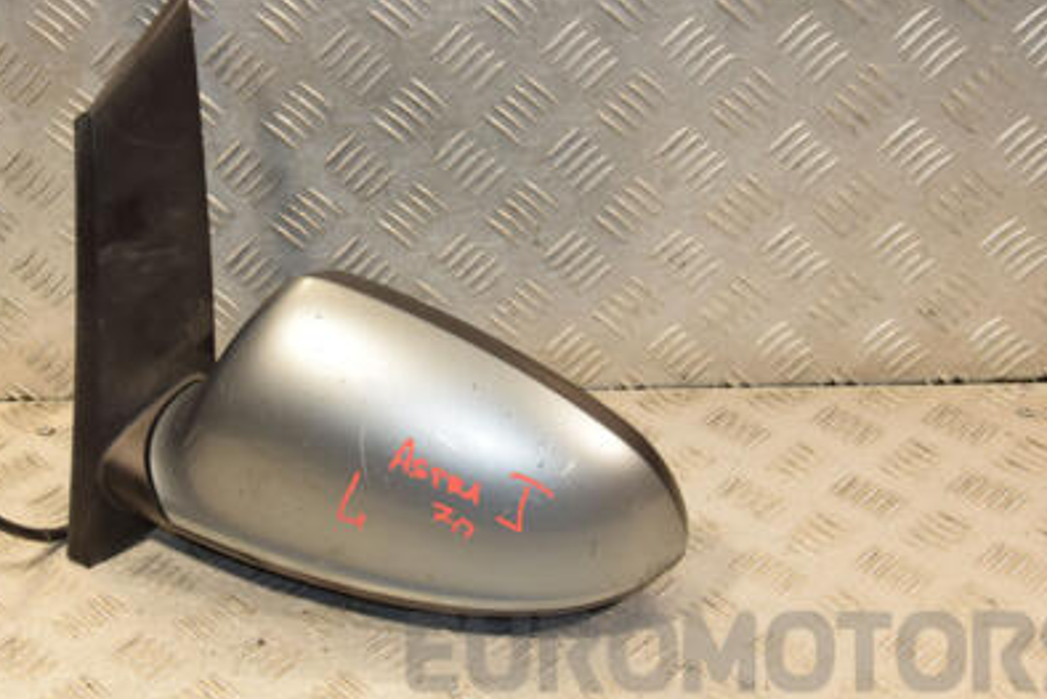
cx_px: 356
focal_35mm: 64
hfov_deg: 31.2
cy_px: 298
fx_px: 1862
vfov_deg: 21.2
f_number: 6.3
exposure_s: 1/200
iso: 800
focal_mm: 28
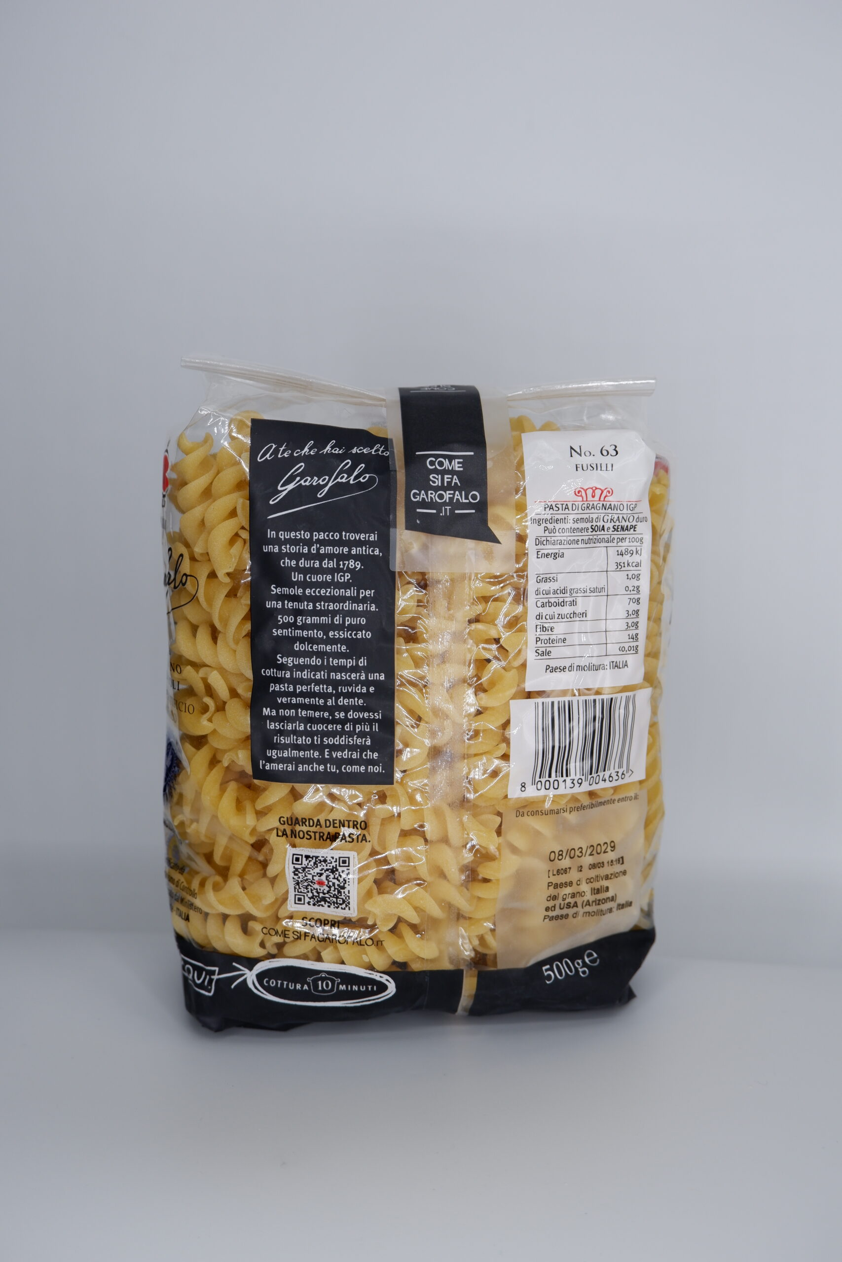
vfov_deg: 53.1
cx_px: 421
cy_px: 631
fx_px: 1263
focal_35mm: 36
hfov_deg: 36.9
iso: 200
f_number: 4.4
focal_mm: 24.2
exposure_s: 1/250
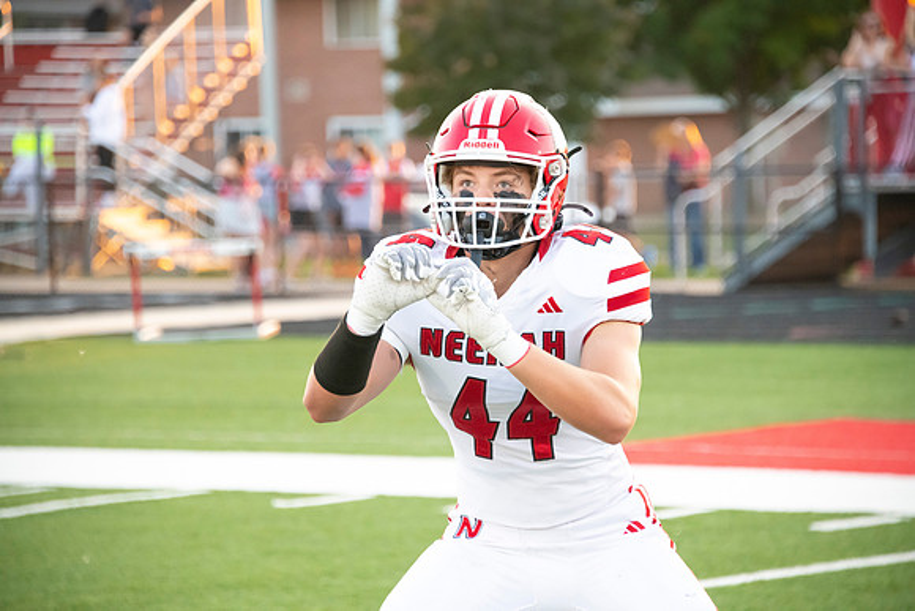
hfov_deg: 10.3
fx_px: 5084
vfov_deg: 6.9
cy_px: 306
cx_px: 458
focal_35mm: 200
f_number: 5.6
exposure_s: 1/800
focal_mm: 200
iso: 4000
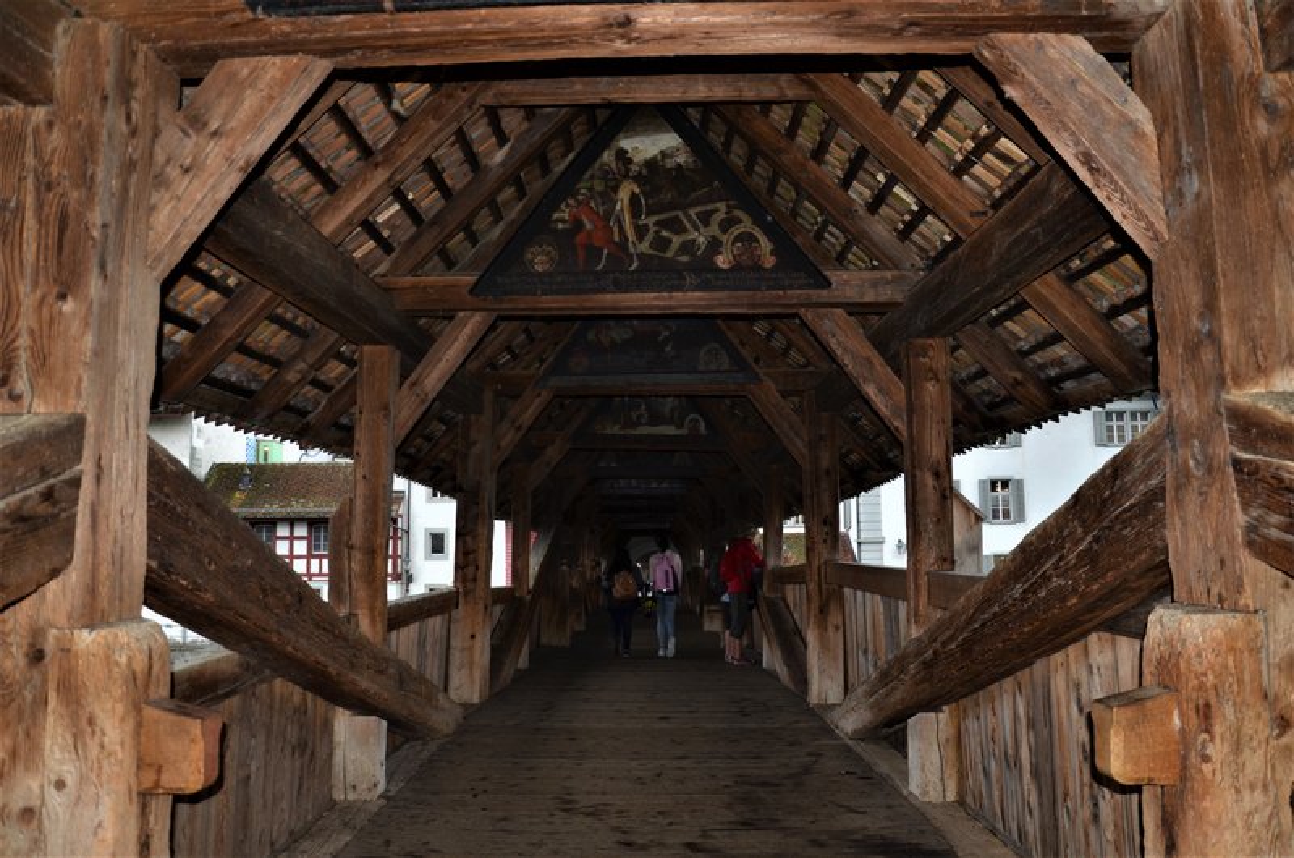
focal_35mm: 27
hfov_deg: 67.5
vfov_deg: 47.7
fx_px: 969
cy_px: 429
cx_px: 647
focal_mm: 18
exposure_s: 1/60
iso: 320
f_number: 4
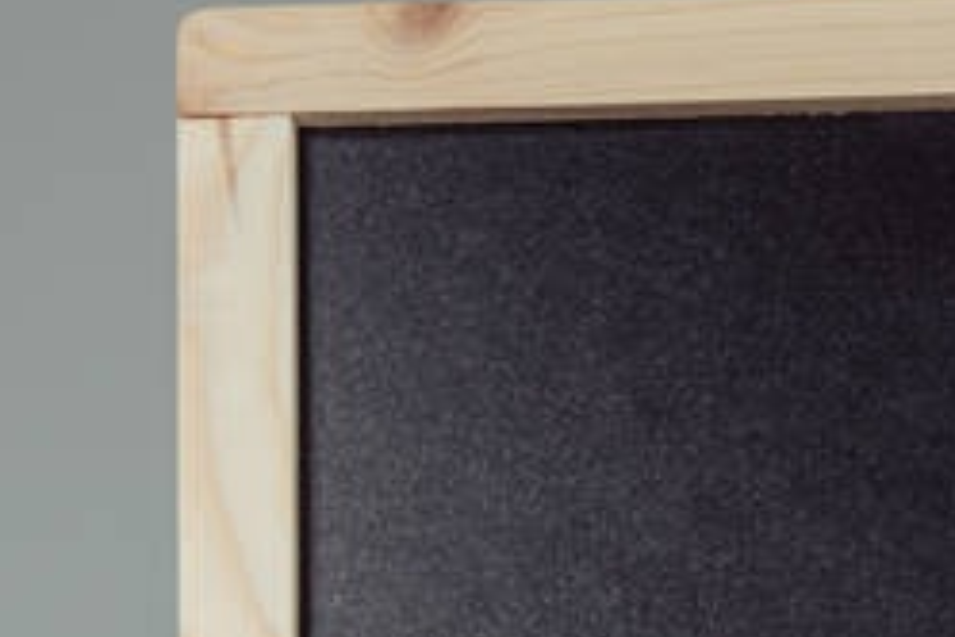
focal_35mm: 493
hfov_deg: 4.2
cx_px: 1586
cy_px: 1084
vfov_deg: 2.8
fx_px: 13077
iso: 50
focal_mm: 120
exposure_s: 1/500
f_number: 14
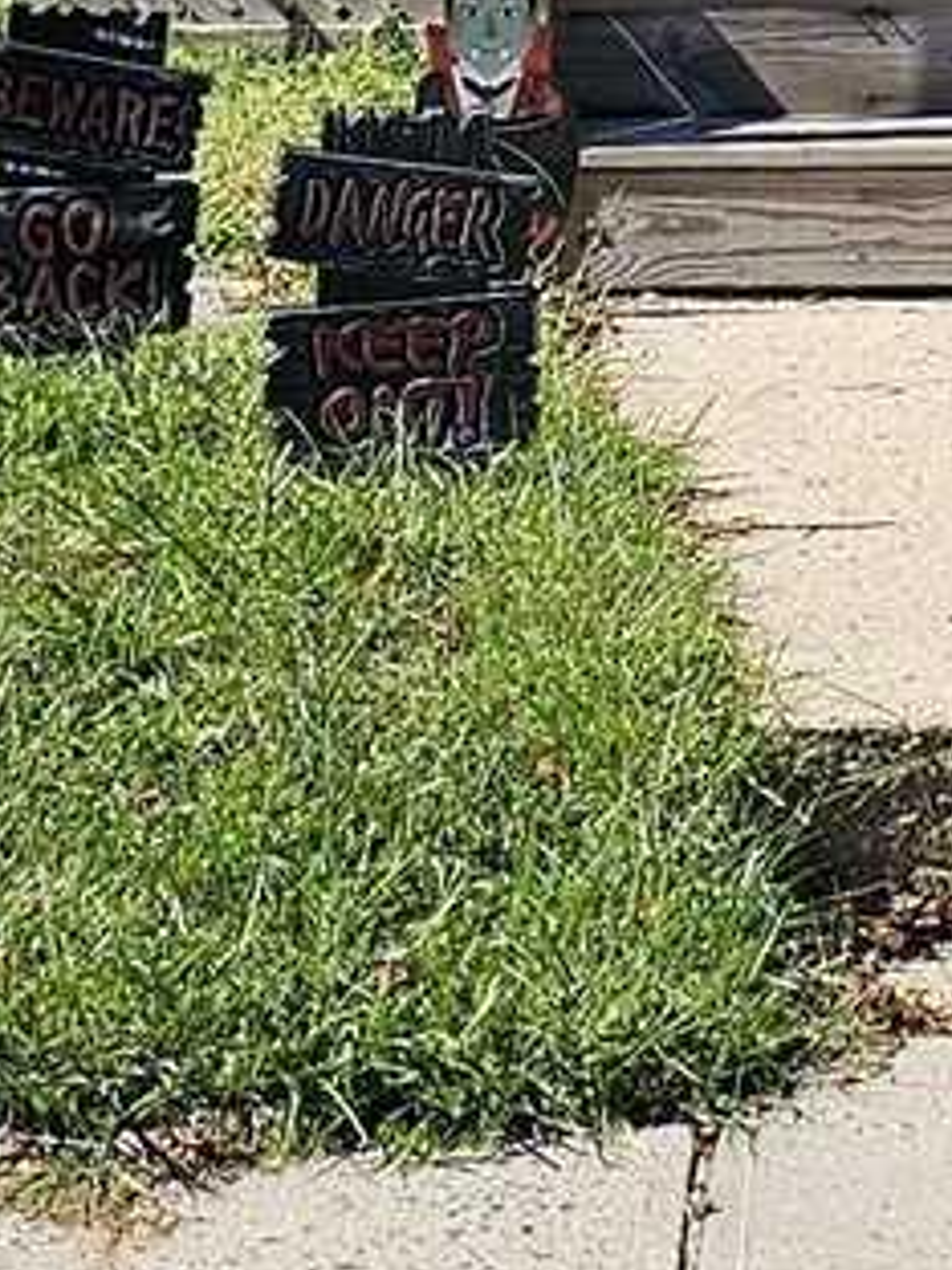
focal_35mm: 170
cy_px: -993
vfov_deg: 10.9
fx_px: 6234
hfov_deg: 8.6
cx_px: 1221
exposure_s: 1/607
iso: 10
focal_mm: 6.3
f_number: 1.7
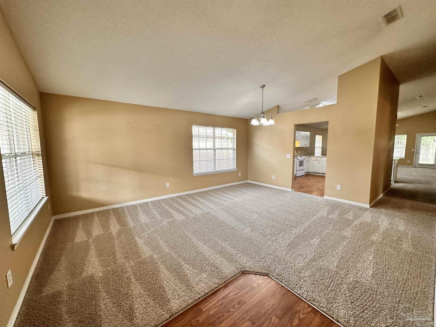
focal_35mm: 14
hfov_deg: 102.1
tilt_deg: -4.9
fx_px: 176
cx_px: 218
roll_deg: -0.6
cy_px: 164
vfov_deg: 85.7
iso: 160
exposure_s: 1/120
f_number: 2.2
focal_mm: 2.22
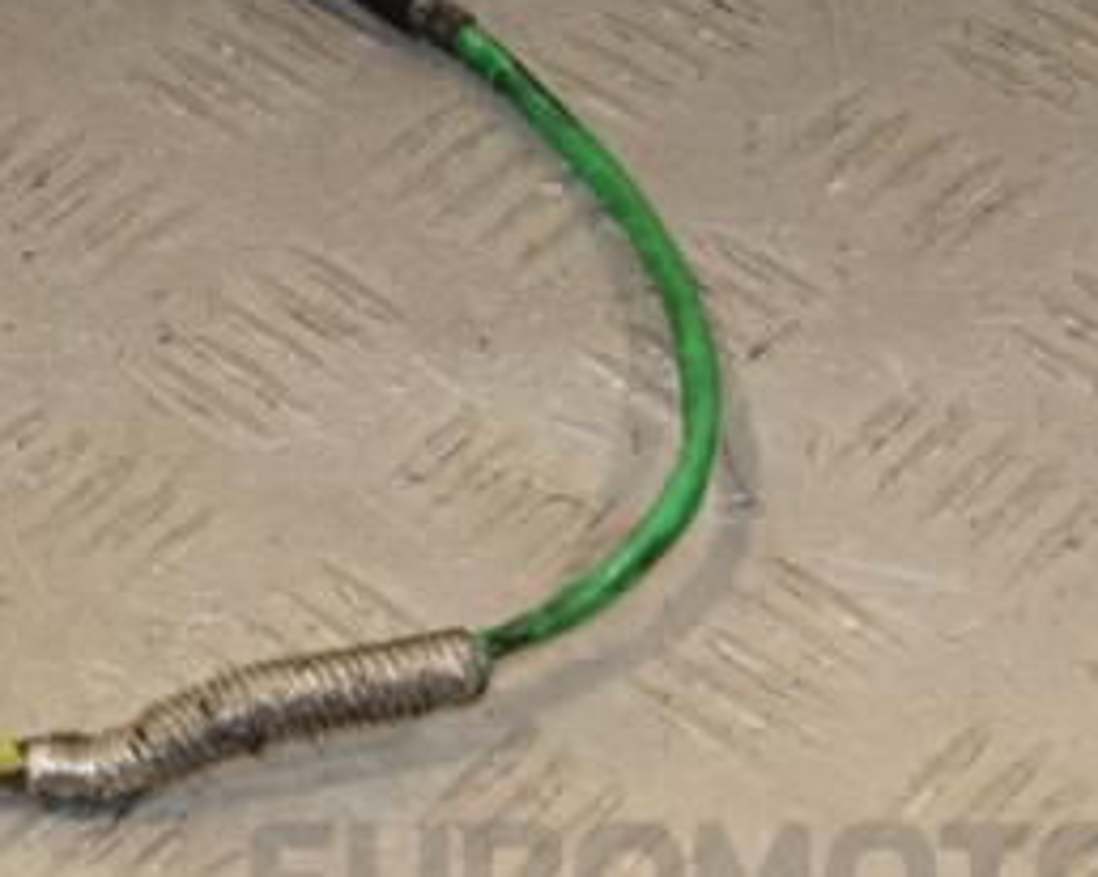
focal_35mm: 164
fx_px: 5325
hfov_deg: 11.7
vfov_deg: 9.4
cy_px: 319
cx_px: 170
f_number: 9
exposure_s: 1/200
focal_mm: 50
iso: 800
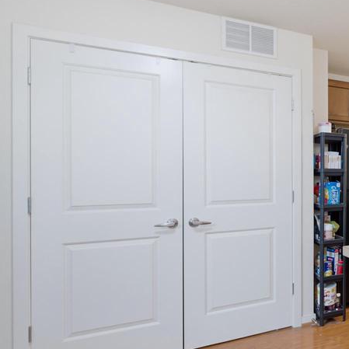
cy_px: 180
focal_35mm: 31
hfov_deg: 40.6
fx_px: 354
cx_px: 397
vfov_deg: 52.5
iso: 800
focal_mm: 16
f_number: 8
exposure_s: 1/4
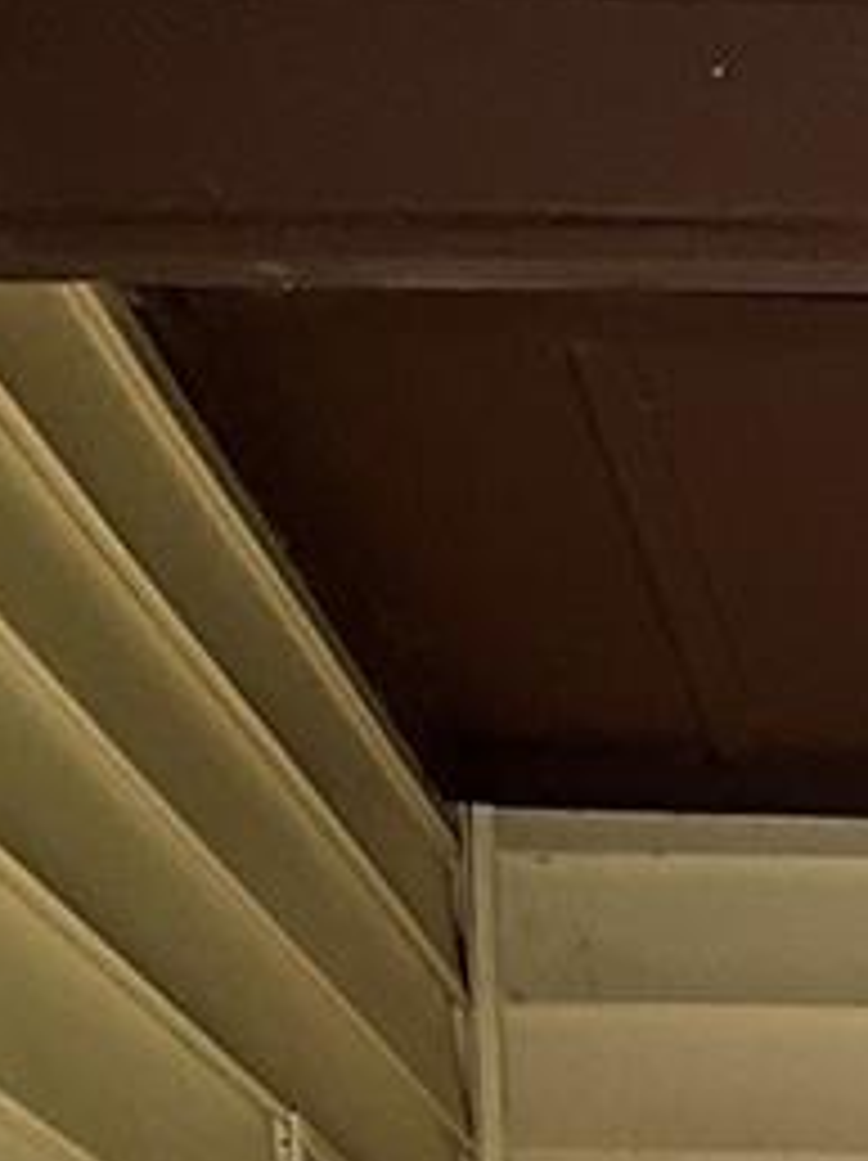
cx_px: 1403
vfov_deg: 12.2
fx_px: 4521
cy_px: 2601
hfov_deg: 10.5
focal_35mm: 135
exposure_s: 1/122
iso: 40
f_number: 1.8
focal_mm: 3
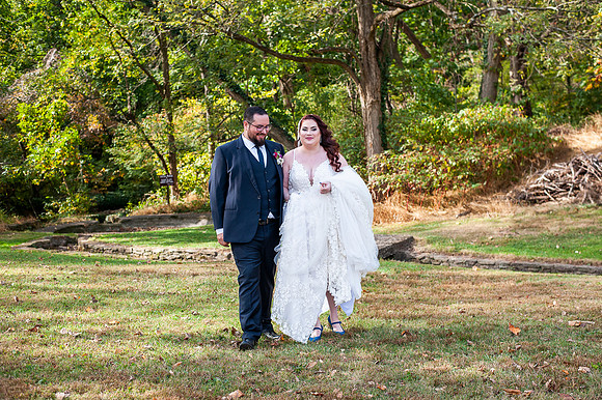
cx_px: 301
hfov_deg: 39.6
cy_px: 200
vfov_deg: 27.0
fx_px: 836
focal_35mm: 50
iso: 400
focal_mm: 50
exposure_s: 1/1000
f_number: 4
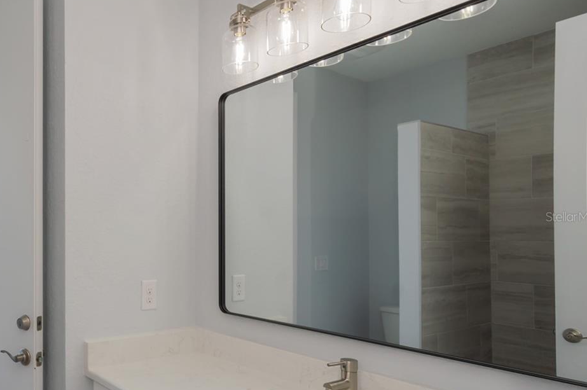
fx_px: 423
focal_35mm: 26
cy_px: 217
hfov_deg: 61.8
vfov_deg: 49.3
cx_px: 93
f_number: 10
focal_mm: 10
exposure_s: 1/60
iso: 100
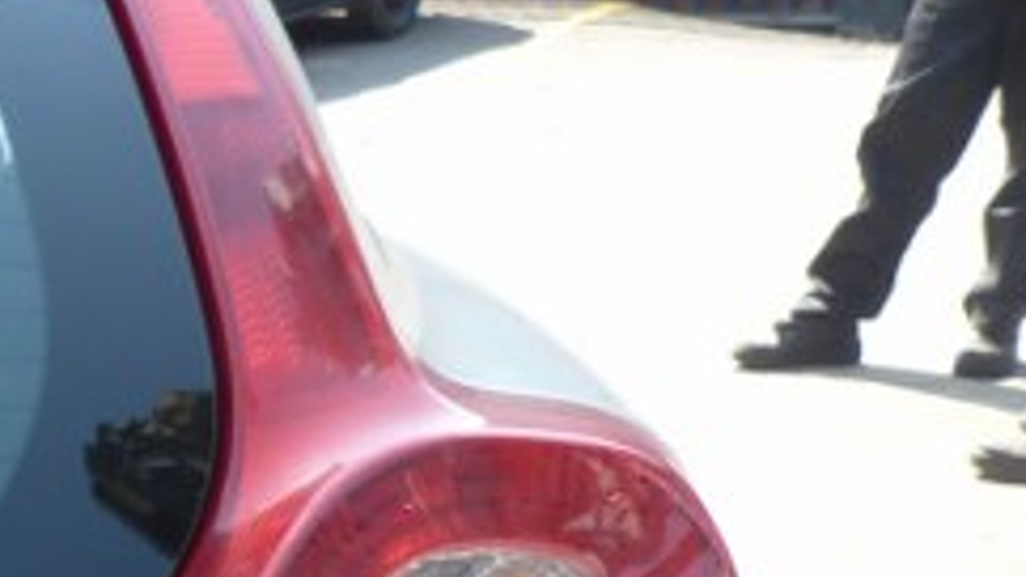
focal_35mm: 90
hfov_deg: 19.7
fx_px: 2448
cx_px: -623
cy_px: 815
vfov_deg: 12.9
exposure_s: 1/100
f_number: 3.6
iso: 80
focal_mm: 4.5
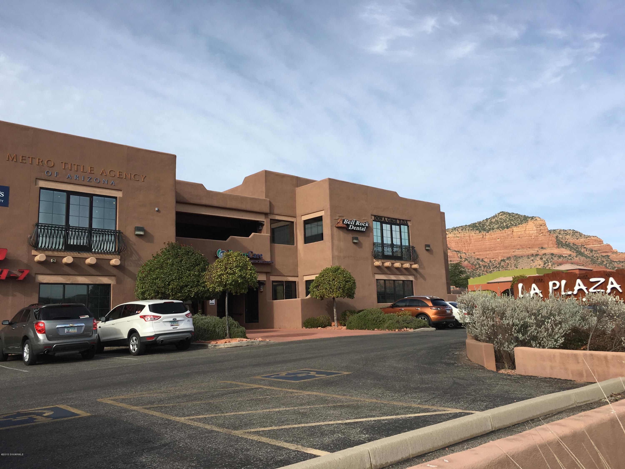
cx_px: 312
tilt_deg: +9.7
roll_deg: +2.5
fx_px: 524
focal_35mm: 29
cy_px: 234
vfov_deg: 48.2
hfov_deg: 61.7
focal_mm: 4.15
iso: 25
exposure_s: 1/1399
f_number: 2.2
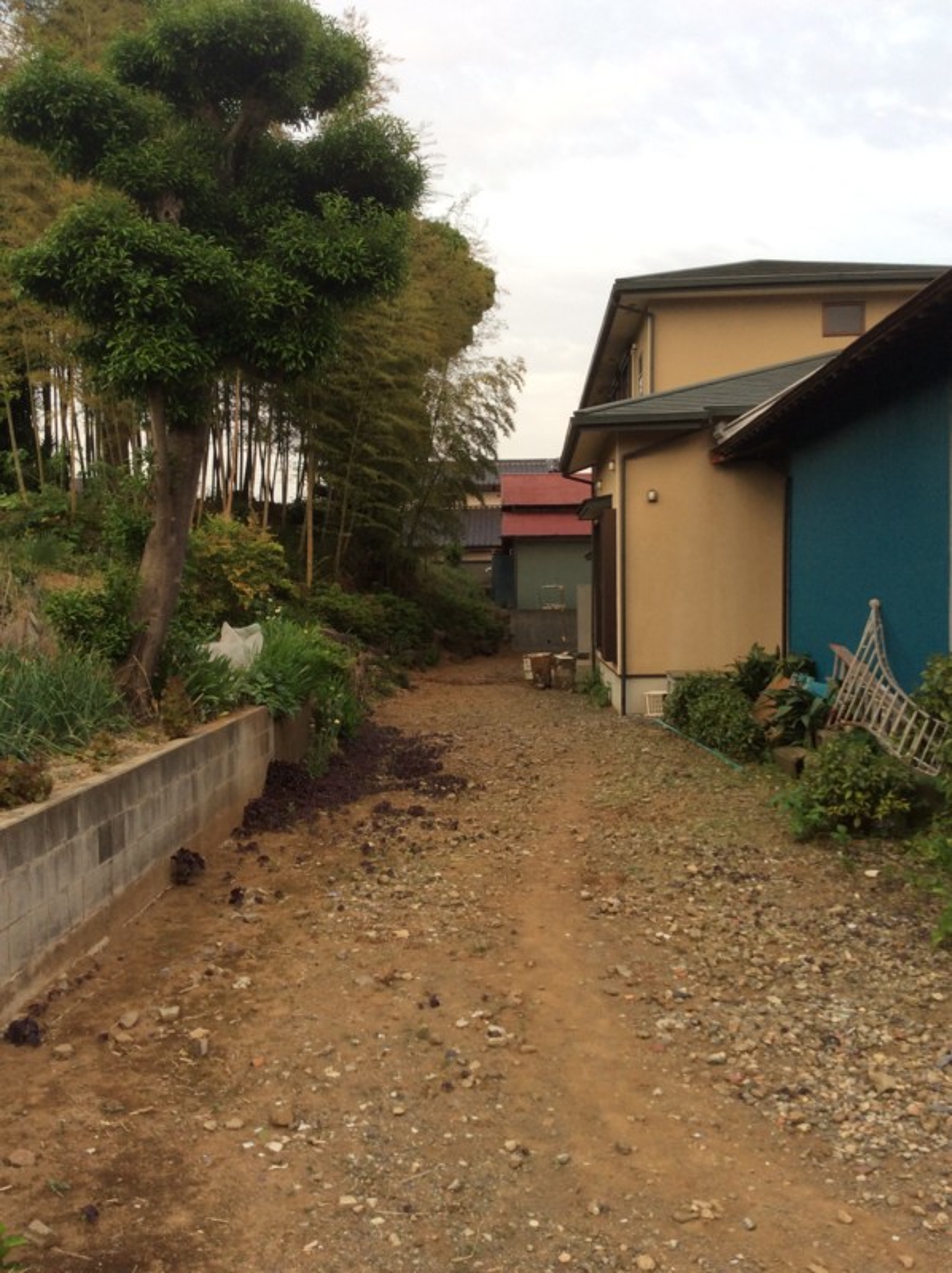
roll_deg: +1.8
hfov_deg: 44.1
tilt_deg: -3.7
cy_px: 636
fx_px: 1176
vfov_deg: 56.9
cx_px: 476
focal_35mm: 32
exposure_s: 1/40
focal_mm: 3.3
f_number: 2.4
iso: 32
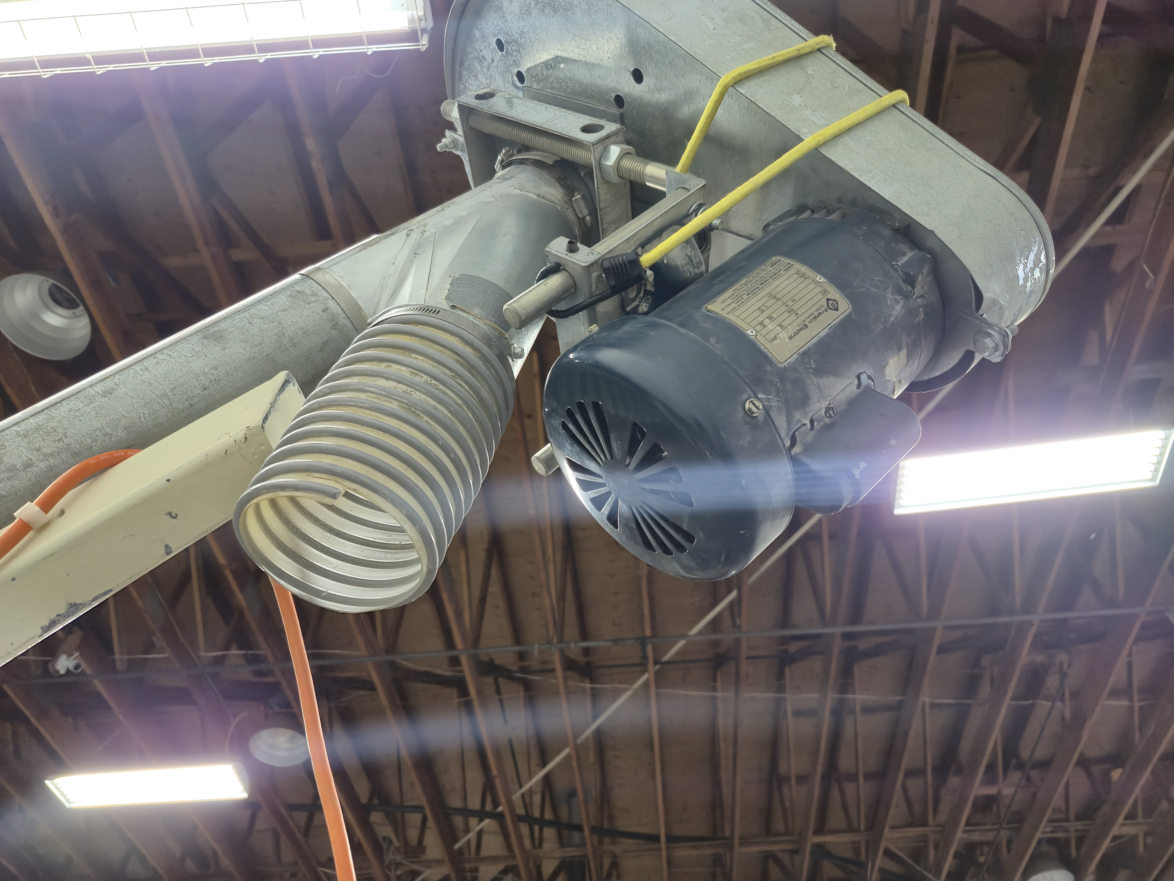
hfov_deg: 73.9
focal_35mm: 23
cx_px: 587
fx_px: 780
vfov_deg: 58.9
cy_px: 440
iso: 160
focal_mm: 5.4
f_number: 1.8
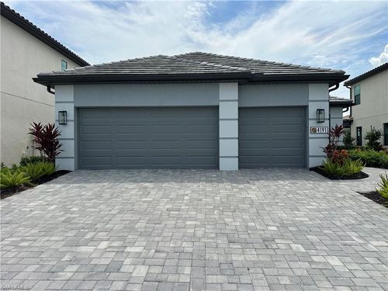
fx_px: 269
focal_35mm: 24
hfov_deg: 71.6
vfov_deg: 56.8
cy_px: 146
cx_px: 194
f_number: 1.78
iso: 80
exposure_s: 1/7042
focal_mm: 6.86
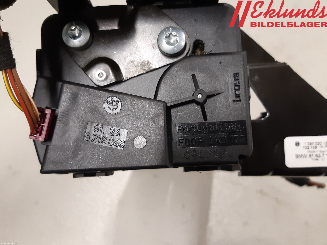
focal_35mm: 26
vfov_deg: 53.1
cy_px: 122
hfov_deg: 67.3
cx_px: 164
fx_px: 246
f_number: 1.7
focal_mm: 3.93
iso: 200
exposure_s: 1/50
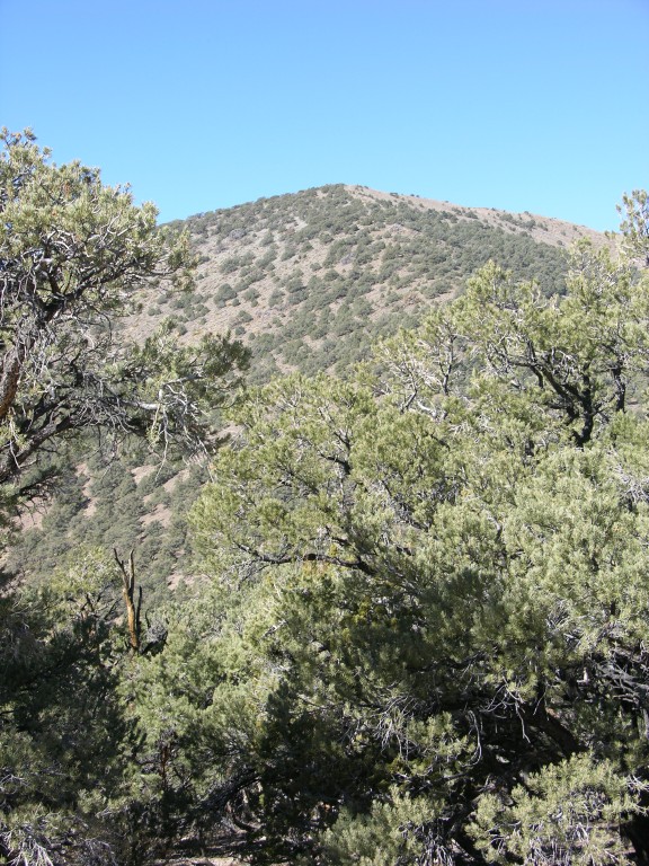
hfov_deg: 25.2
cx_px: 324
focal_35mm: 58
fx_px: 1450
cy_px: 433
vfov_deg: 33.2
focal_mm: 14.7
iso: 50
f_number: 4.4
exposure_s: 1/182
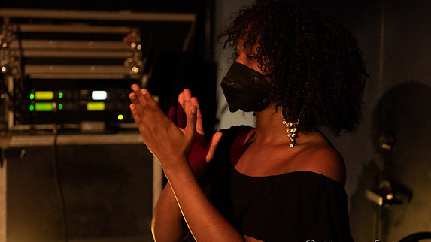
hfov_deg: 28.2
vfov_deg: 16.1
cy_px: 107
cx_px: 246
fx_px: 857
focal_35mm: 75
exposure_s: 1/200
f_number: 4
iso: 3200
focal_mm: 62
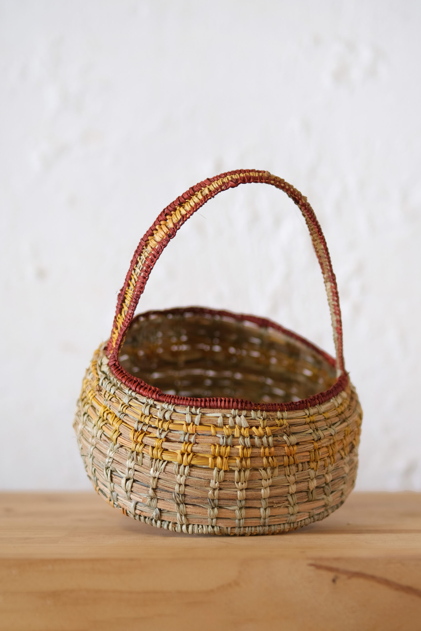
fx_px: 1315
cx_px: 210
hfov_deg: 18.2
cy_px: 316
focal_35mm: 75
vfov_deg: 27.0
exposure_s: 1/210
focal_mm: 50
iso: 160
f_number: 1.3
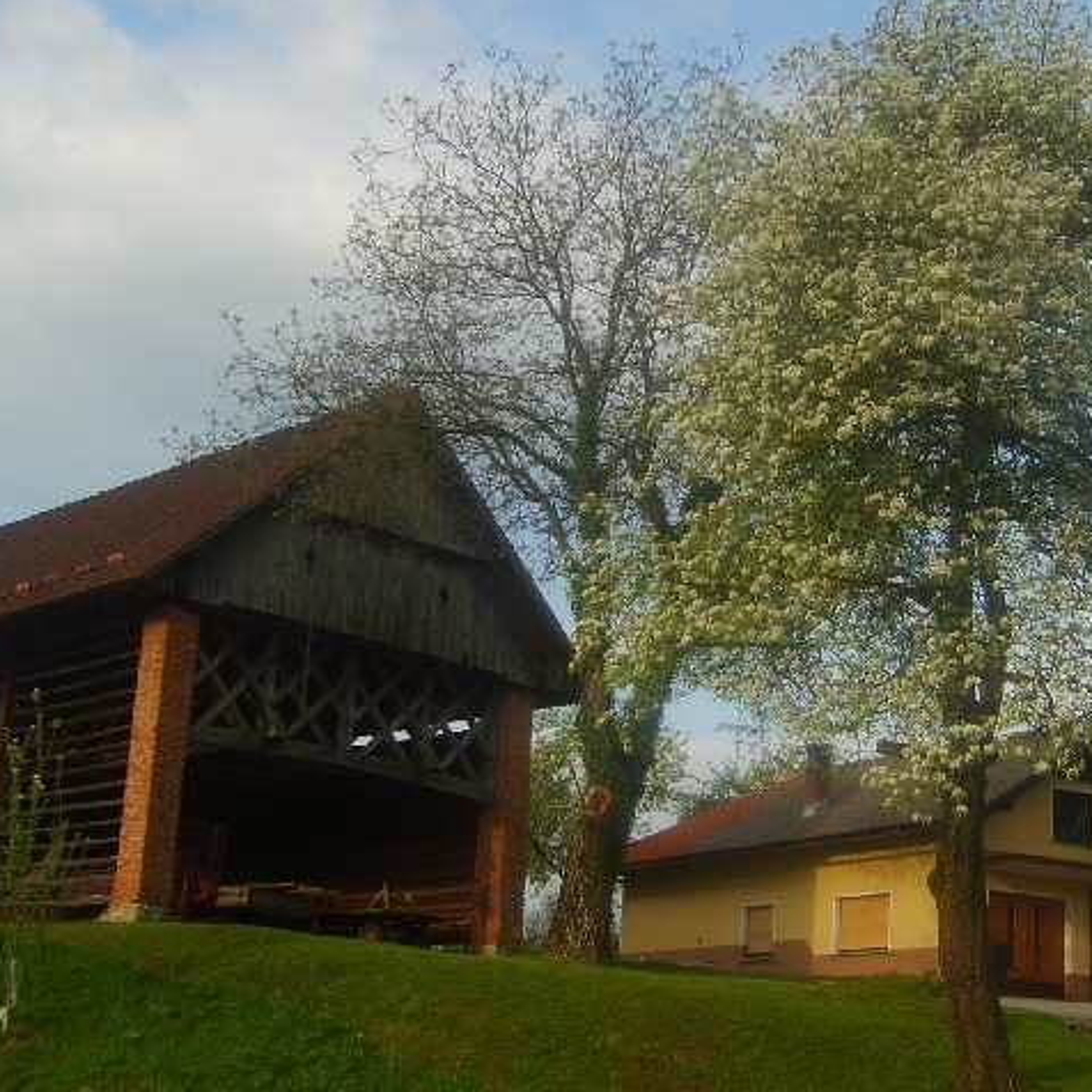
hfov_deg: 32.4
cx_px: 750
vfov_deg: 32.8
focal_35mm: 52
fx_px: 1856
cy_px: 496
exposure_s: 1/500
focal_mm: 5.8
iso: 50
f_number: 2.8
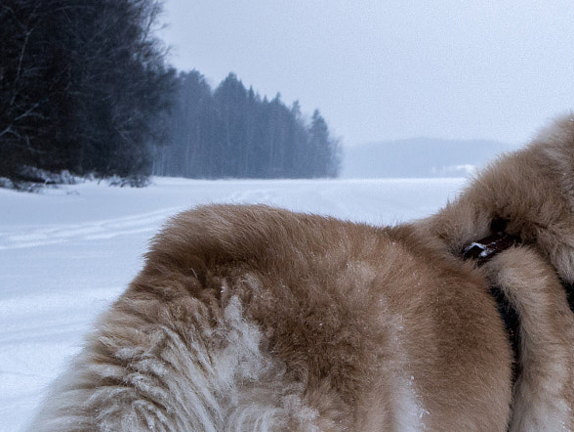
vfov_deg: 10.9
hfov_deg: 14.2
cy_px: 299
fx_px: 2257
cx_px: 594
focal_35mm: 136
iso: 320
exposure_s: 1/60
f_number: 7.1
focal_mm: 25
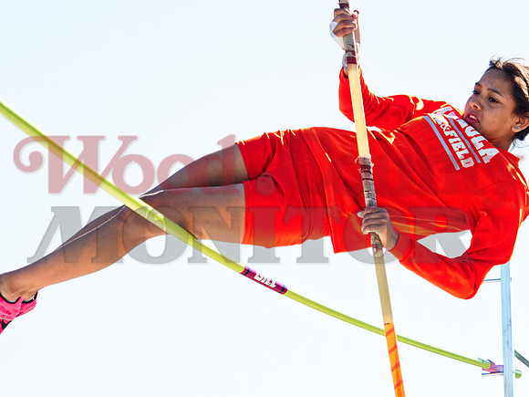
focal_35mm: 200
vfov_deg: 7.4
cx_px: 264
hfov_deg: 9.9
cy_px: 198
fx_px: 3056
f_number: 4
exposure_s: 1/800
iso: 200
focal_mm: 100
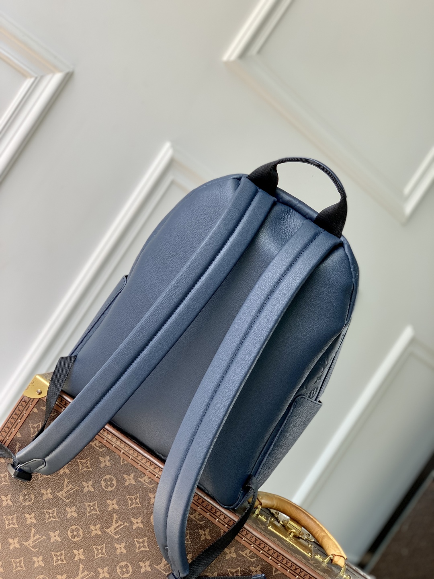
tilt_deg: -0.8
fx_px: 869
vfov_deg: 36.8
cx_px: 217
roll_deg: -33.8
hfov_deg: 28.0
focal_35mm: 52
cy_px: 290
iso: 16
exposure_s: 1/122
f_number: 2.4
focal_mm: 6
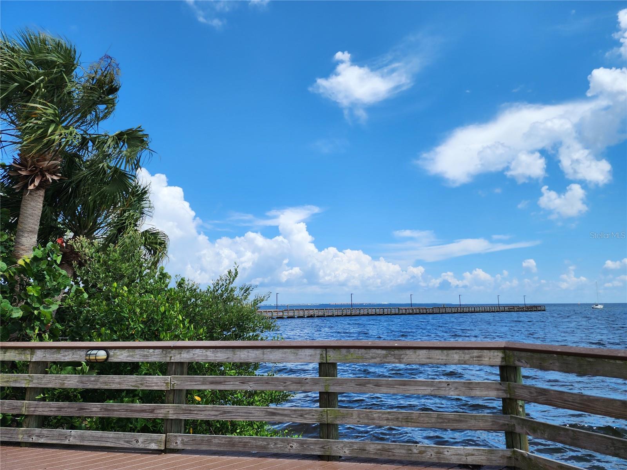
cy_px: 235
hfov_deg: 73.9
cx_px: 314
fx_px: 417
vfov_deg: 58.9
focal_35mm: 23
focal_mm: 6.4
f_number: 1.8
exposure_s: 1/1265
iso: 12
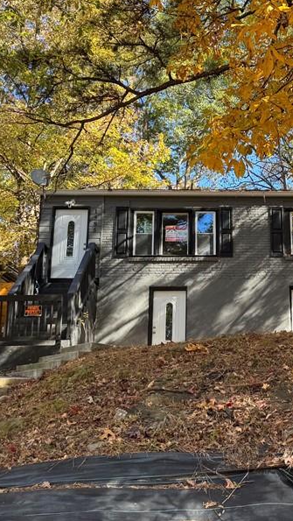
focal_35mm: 45
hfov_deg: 25.9
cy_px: 271
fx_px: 621
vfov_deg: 45.5
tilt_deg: +16.0
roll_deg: +1.4
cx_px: 249
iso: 80
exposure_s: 1/328
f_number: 1.78
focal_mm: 6.76
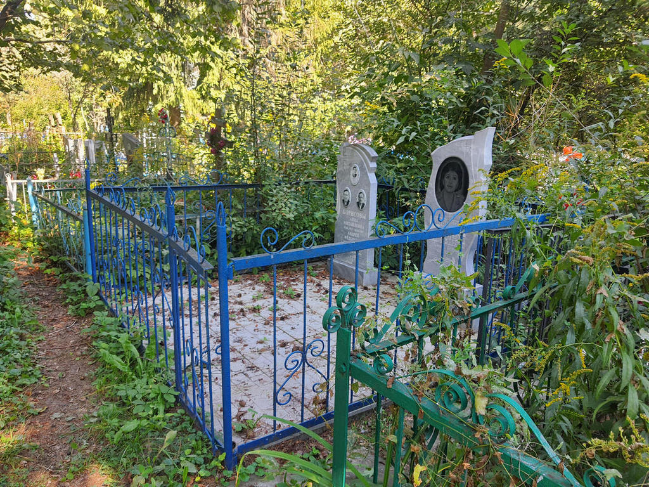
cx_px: 324
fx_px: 487
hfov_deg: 67.3
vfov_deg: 53.1
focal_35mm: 26
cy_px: 244
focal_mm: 4.32
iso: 50
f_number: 1.7
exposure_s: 1/153
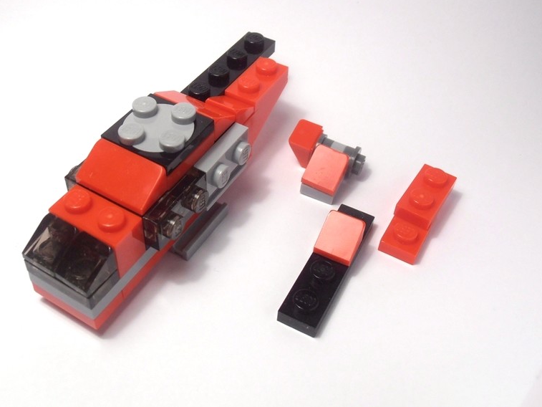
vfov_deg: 32.8
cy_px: 166
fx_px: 689
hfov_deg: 42.8
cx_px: 226
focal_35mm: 44
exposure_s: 1/80
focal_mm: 6.61
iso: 80
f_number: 3.9
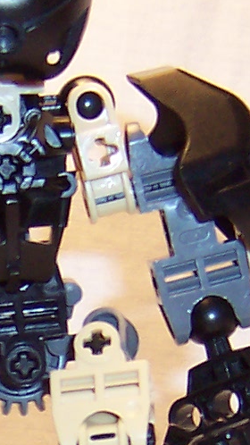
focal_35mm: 160
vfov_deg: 13.1
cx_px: -66
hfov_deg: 7.5
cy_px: 528
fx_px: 1886
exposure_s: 1/60
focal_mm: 5.6
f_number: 2.8
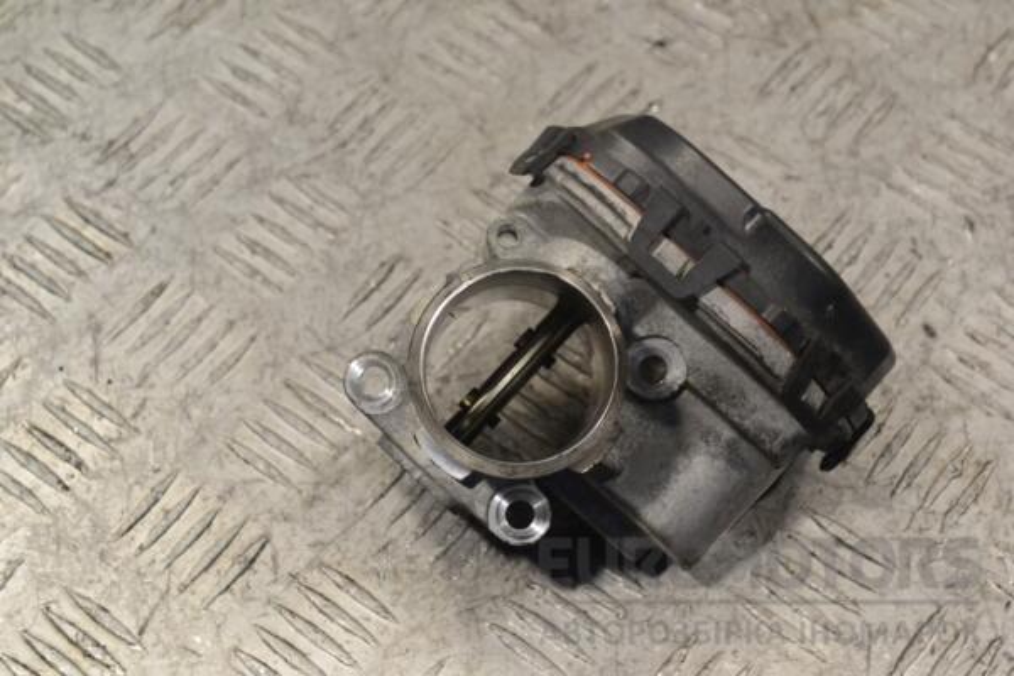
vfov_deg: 17.5
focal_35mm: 78
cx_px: 507
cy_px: 338
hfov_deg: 26.0
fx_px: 2197
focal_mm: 52
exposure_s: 1/320
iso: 3200
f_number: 9
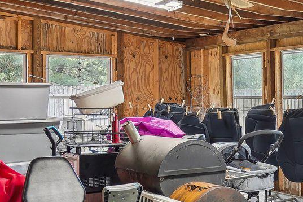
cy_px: 85
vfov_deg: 22.2
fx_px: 513
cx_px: 348
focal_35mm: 61
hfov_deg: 29.1
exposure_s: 1/40
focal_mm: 16
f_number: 4
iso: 640
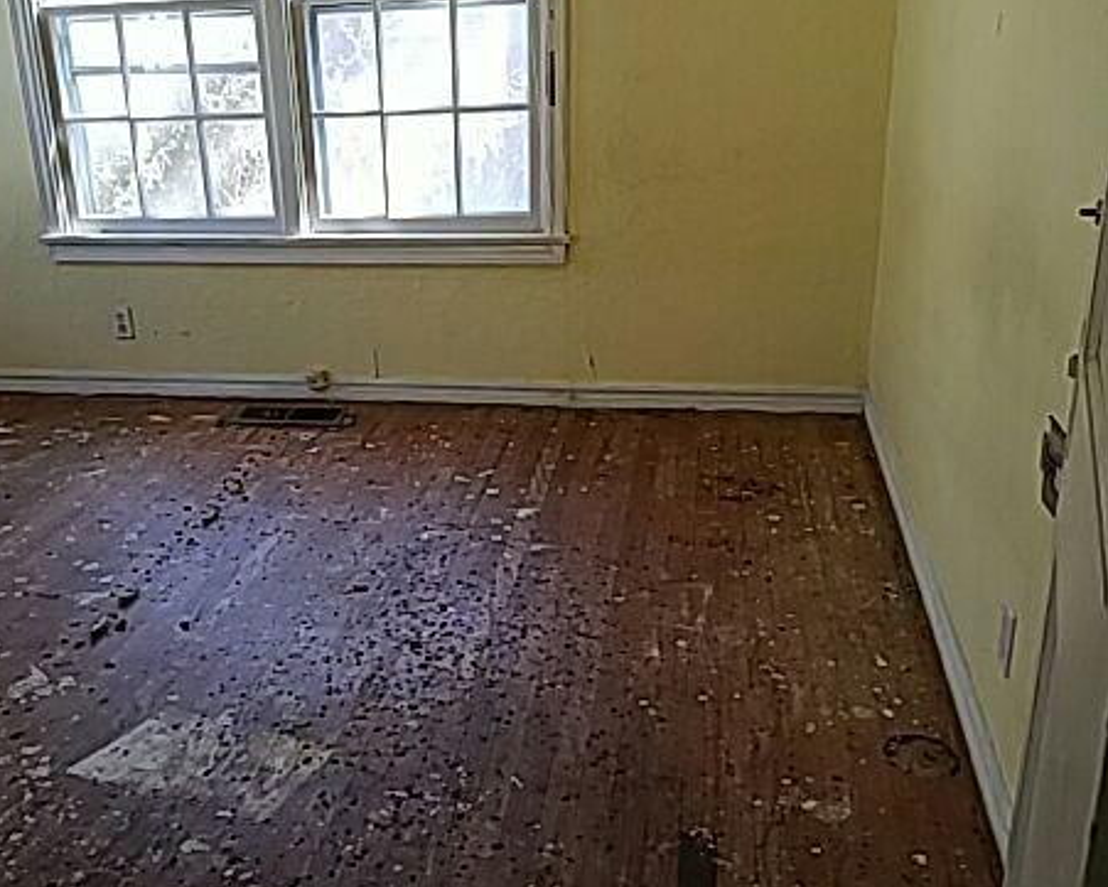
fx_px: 1181
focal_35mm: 36
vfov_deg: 41.2
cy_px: 442
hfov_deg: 49.7
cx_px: 403
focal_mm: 4.2
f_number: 1.7
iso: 80
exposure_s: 1/120
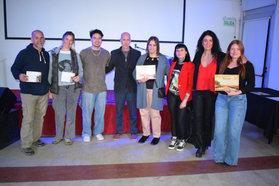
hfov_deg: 57.2
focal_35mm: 33
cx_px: 140
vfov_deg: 40.0
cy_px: 93
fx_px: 256
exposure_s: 1/60
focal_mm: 22
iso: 900
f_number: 3.8
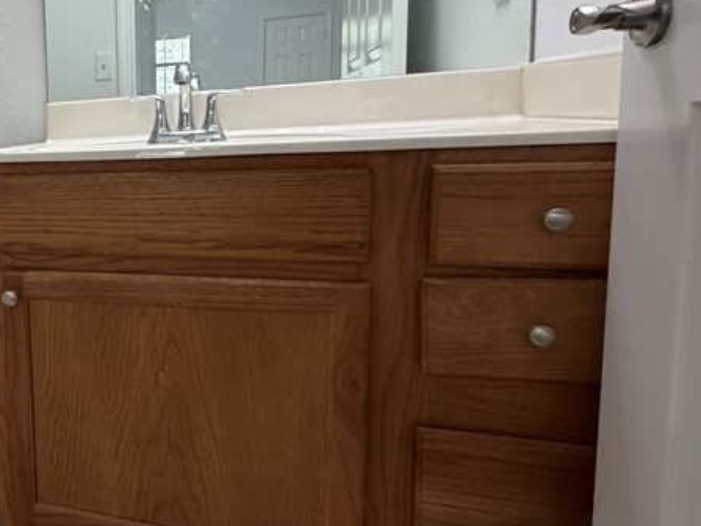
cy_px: 214
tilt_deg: -4.9
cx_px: -45
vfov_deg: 44.0
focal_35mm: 32
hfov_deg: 45.0
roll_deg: +2.6
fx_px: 648
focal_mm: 2.22
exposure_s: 1/120
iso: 320
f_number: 2.2
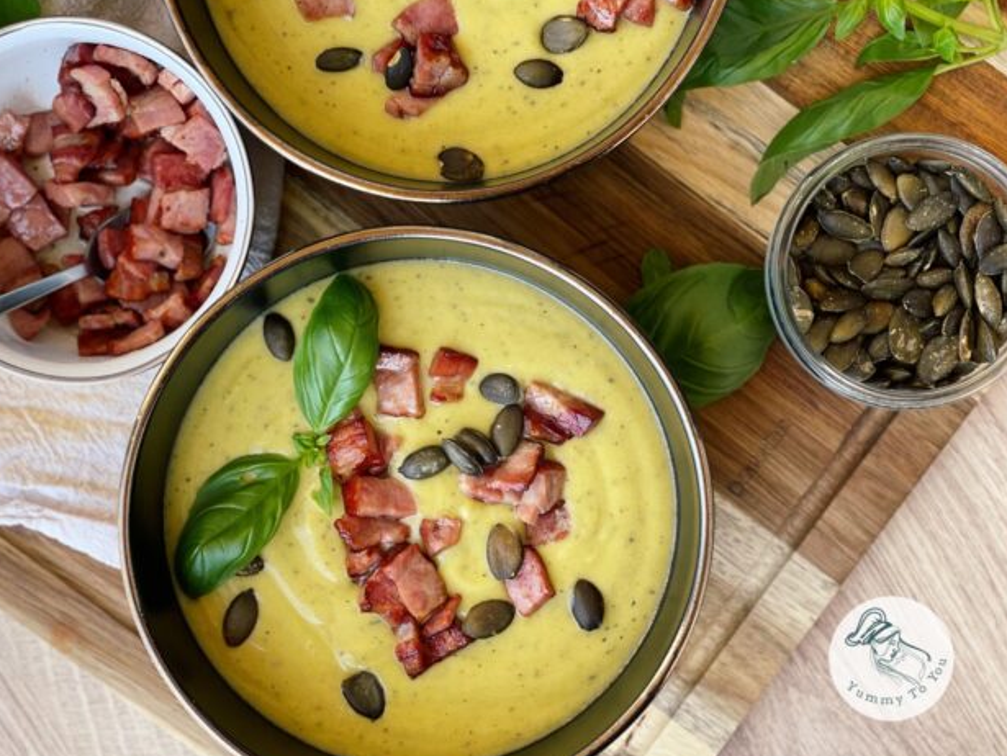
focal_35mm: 78
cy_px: 403
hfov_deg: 25.0
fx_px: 2270
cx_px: 457
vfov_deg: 18.9
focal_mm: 7.5
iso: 32
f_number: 2.2
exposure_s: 1/121
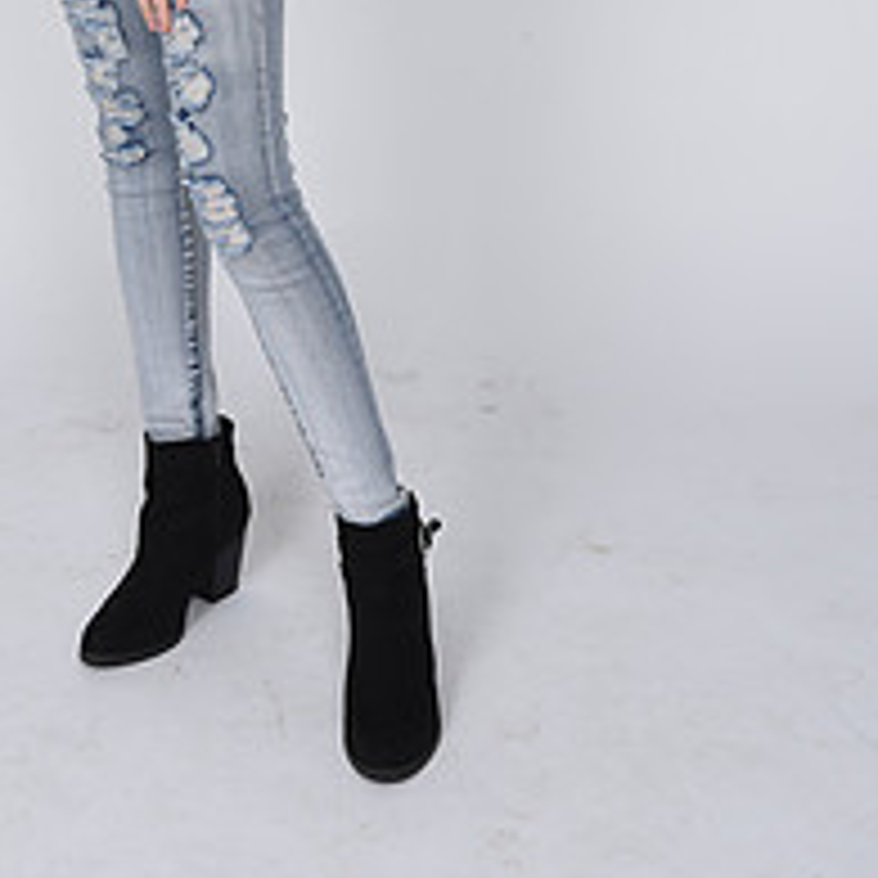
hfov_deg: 17.1
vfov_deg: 16.1
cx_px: 223
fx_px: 2898
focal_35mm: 101
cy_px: -356
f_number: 7.1
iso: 100
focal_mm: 40
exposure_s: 1/160
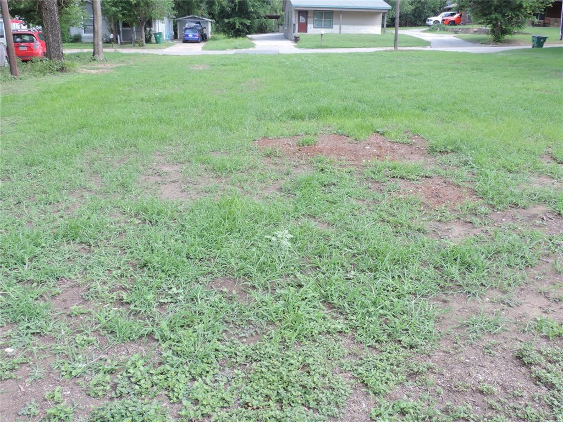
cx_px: 282
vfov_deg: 42.9
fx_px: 537
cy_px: 211
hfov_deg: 55.4
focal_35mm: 33
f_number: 4
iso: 80
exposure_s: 1/60
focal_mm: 5.8
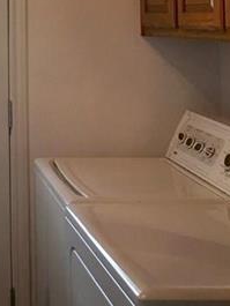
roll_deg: -0.1
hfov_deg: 16.4
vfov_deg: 22.3
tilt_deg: +2.6
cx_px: -90
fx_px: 744
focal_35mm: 84
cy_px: -8
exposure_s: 1/30
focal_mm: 4.15
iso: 32
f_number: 2.2
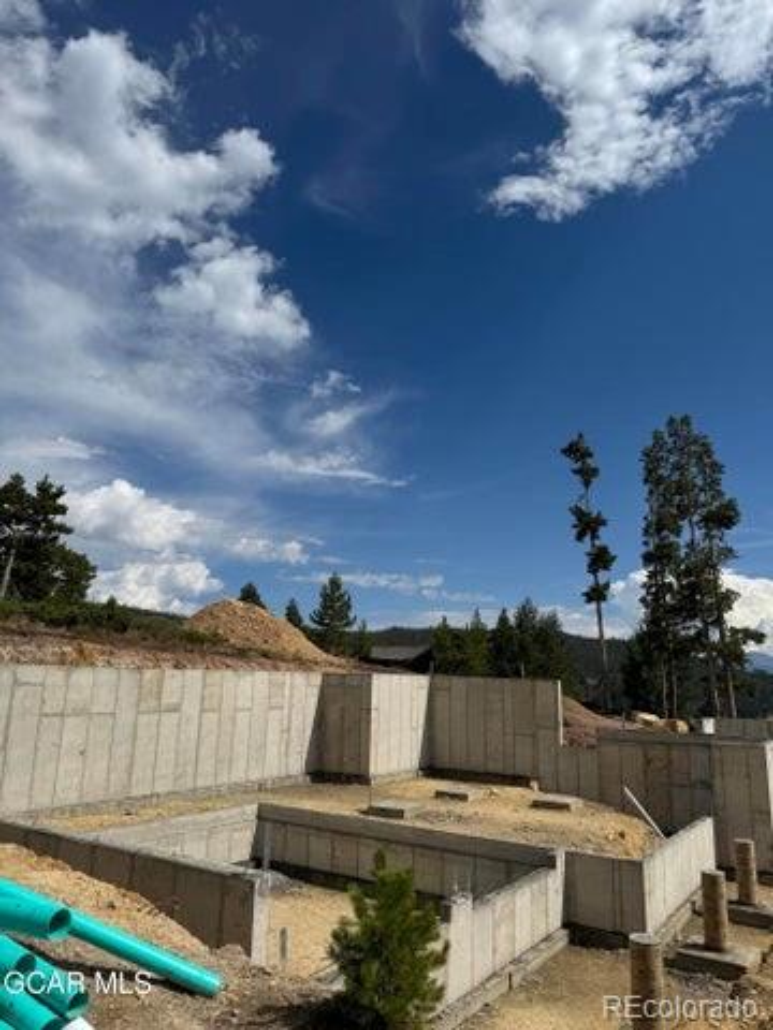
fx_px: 715
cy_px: 515
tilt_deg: +9.5
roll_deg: -0.6
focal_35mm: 24
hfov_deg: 56.8
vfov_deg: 71.6
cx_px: 386
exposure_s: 1/10417
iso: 80
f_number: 1.78
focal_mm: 6.76
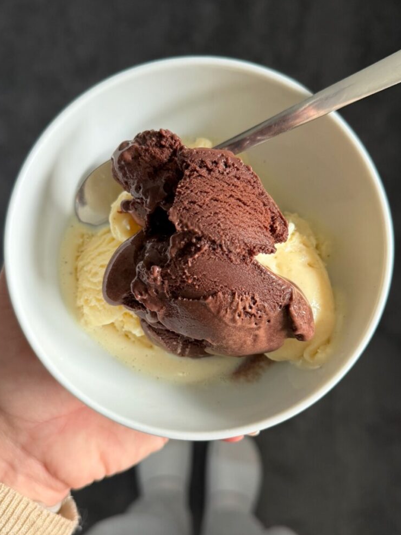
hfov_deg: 54.9
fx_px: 386
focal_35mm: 25
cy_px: 259
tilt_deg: -84.7
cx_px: 195
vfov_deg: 69.4
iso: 250
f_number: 1.78
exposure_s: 1/60
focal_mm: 6.76
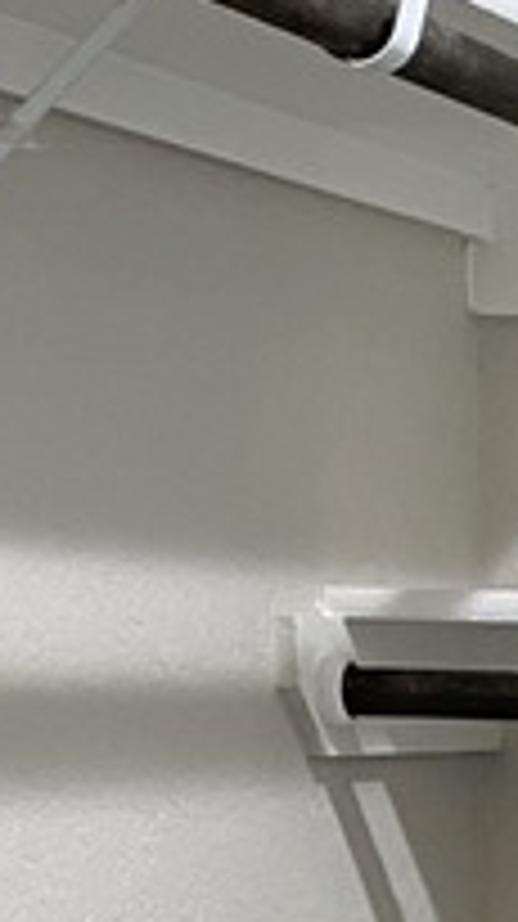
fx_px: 3646
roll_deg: -2.6
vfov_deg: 13.3
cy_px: 1538
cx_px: 968
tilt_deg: -10.9
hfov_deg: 7.8
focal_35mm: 149
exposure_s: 1/60
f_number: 1.8
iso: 200
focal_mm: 4.25
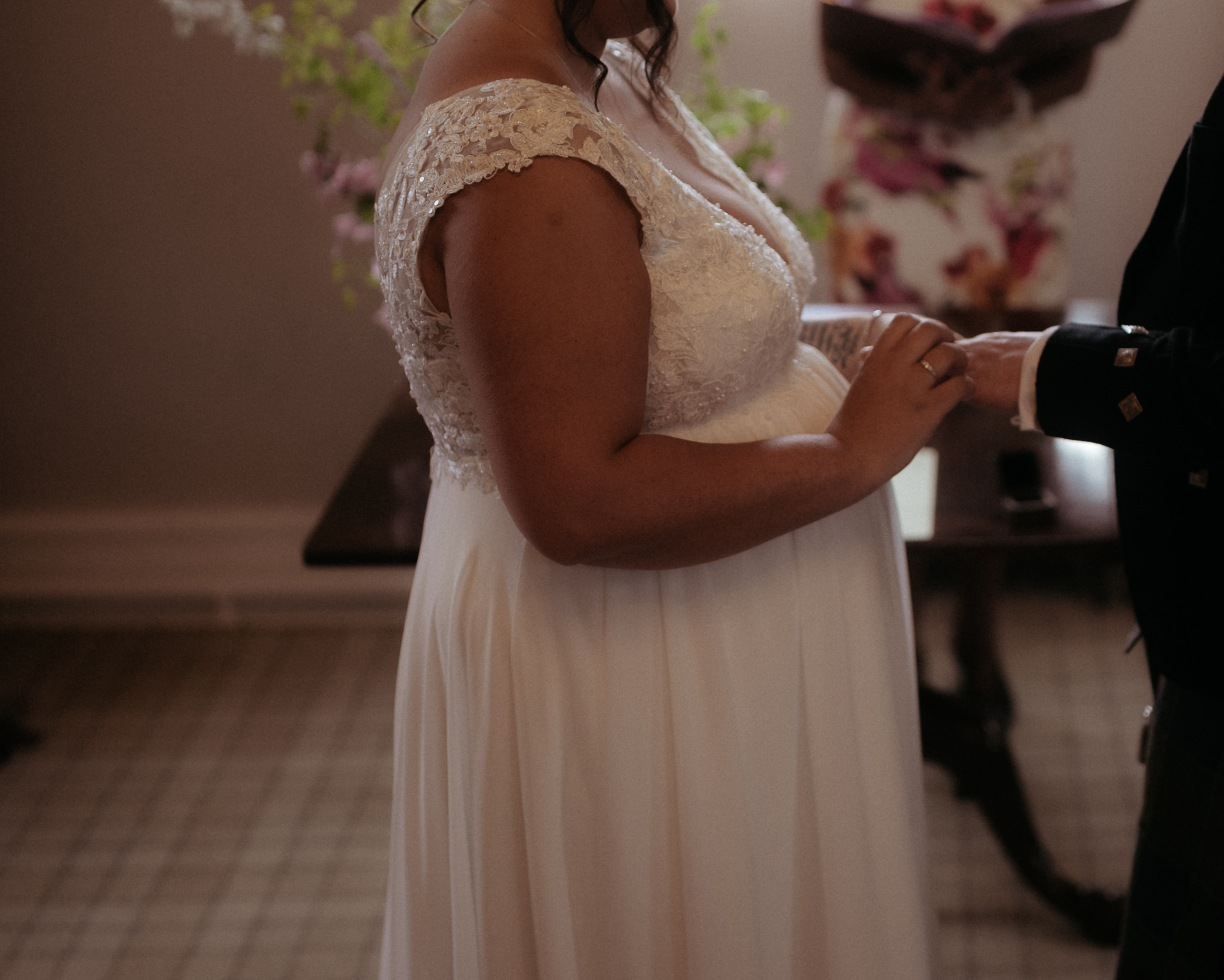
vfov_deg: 20.9
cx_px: 915
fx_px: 2644
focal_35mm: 73
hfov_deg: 25.8
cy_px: 345
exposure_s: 1/320
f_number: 1.2
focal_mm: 35
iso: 160
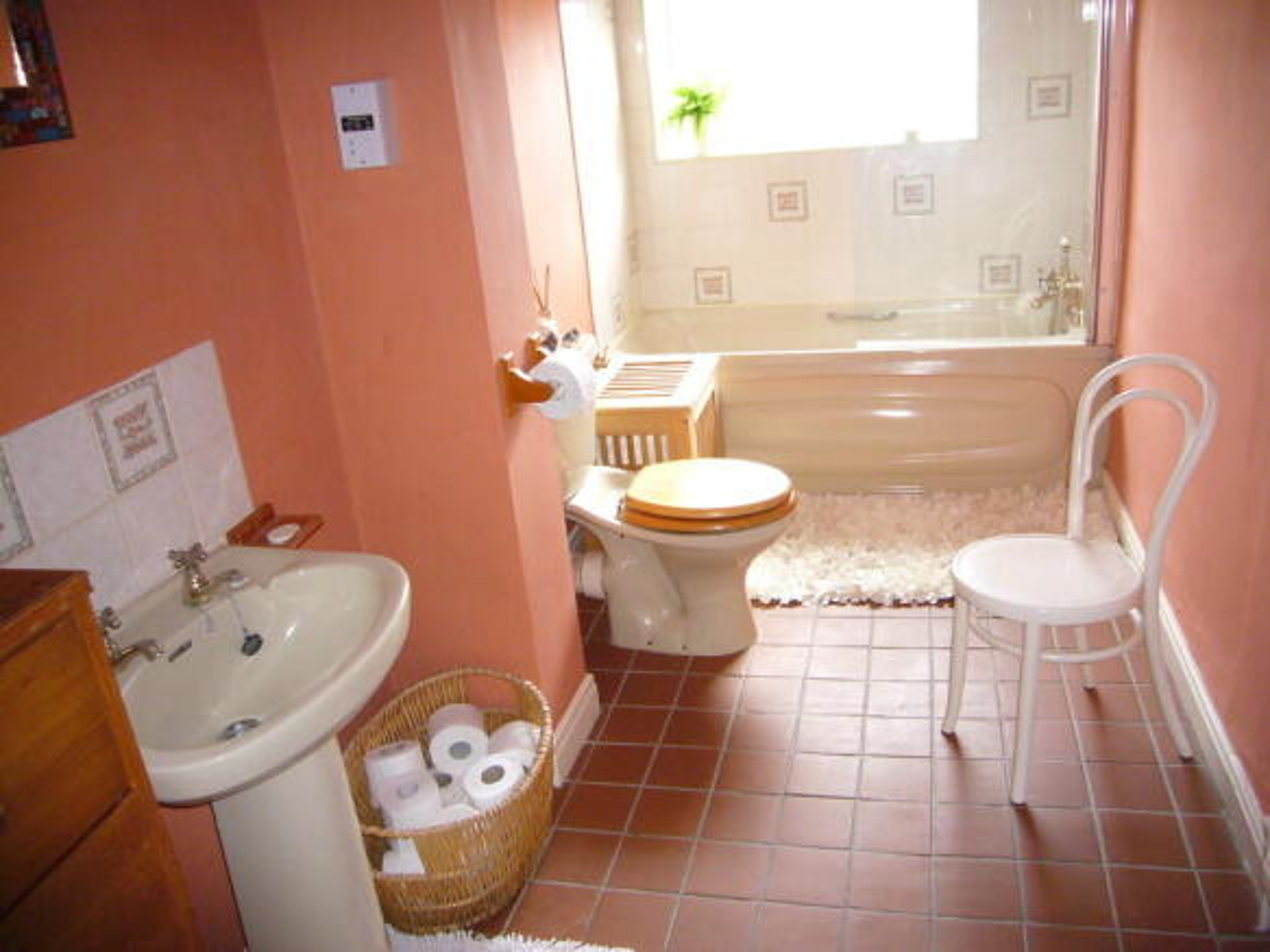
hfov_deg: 63.5
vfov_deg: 49.7
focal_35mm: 28
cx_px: 635
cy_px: 476
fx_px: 1027
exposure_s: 1/30
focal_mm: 4.6
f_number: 2.8
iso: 200
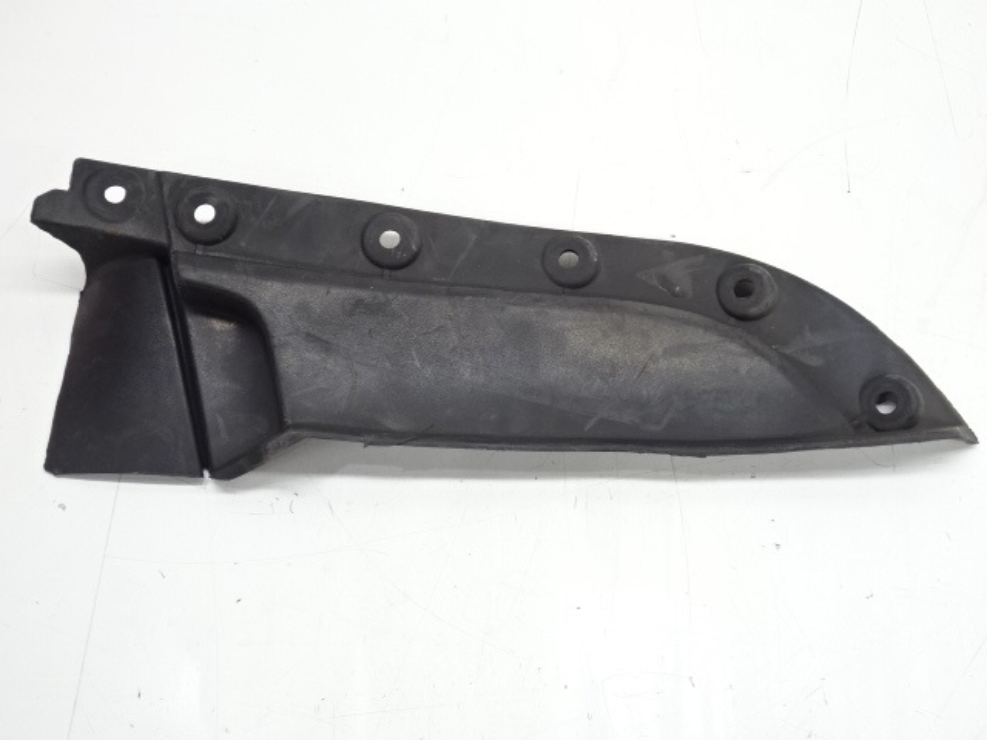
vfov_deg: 35.1
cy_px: 370
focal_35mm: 41
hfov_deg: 45.8
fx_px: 1169
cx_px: 494
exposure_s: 1/50
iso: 250
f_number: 4
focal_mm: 7.05
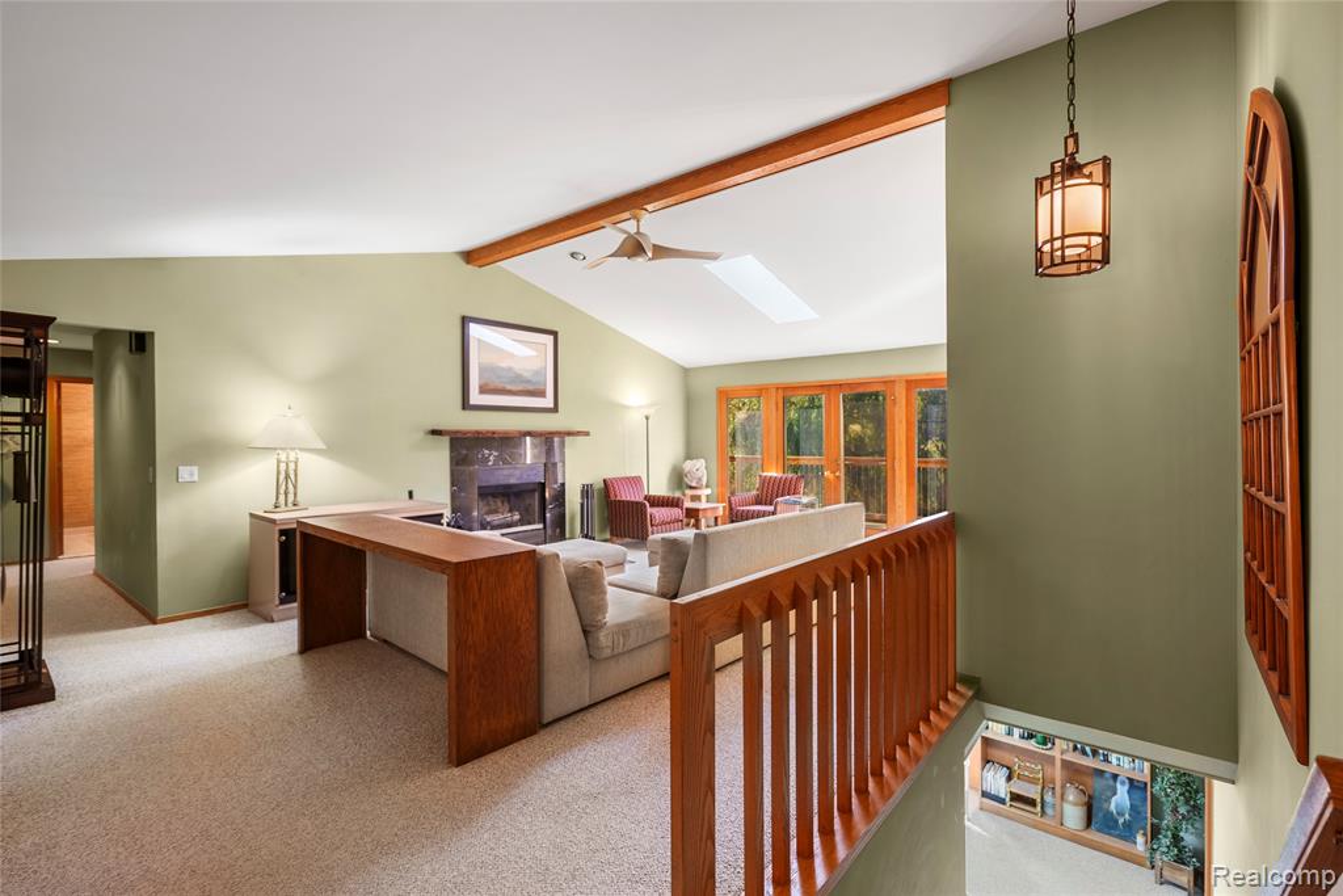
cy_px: 448
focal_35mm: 16
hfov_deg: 96.7
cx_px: 672
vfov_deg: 73.8
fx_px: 597
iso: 100
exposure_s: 1/5
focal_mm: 16
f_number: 4
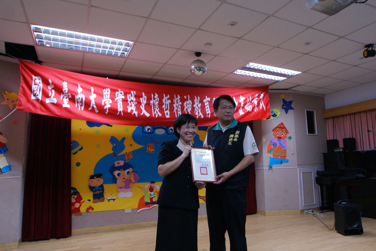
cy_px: 128
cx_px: 204
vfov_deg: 51.2
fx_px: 261
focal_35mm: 25
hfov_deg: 71.4
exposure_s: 1/30
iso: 400
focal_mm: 12
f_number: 4.5
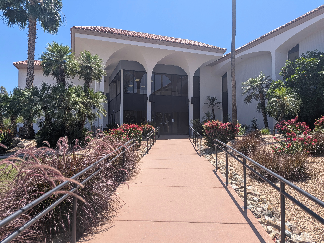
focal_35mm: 24
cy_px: 122
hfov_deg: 71.6
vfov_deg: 56.8
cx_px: 162
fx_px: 225
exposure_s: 1/1124
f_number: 1.7
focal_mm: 4.53
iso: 30
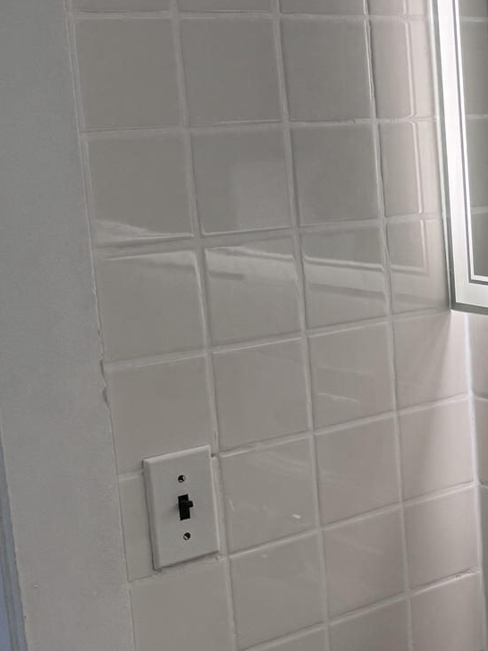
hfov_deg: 17.7
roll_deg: +2.4
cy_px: 359
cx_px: 698
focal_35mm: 76
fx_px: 1429
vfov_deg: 25.6
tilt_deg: -10.9
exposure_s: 1/205
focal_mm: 6.76
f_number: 1.78
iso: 64
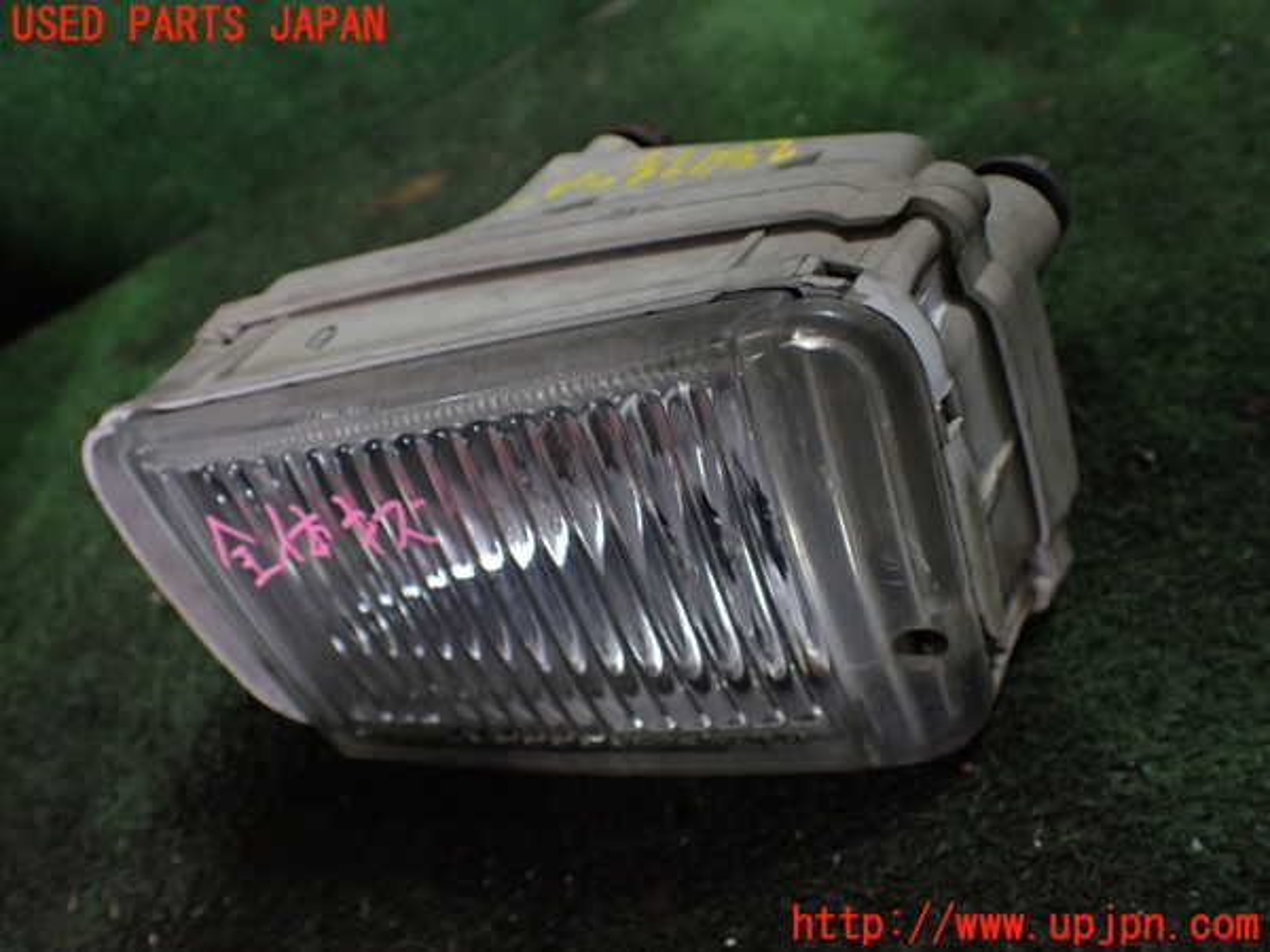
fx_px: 1101
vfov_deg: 46.8
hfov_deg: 60.0
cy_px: 476
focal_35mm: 30
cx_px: 635
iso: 400
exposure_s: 1/125
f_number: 2.3
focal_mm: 5.4
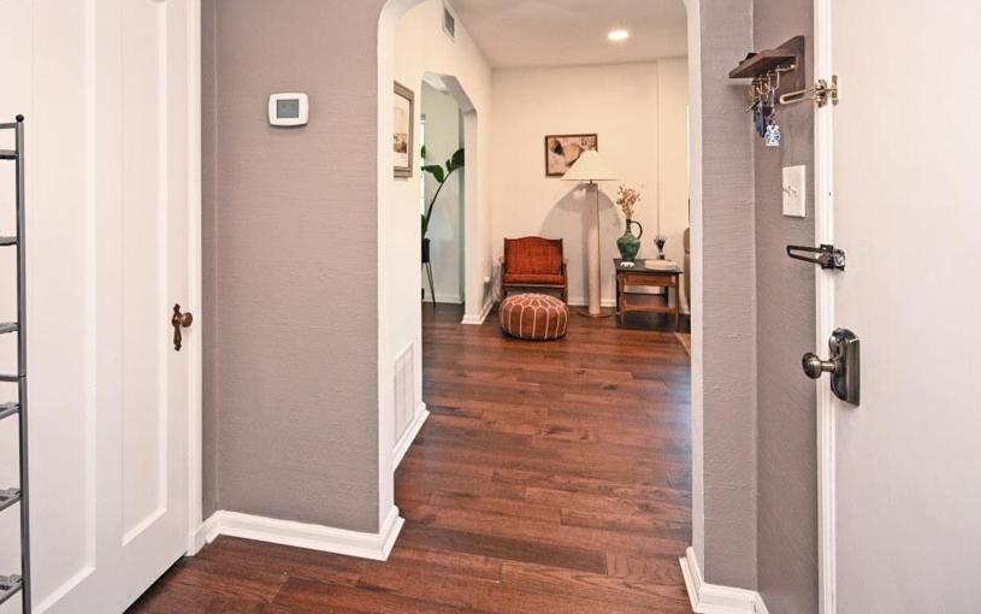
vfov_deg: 55.2
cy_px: 171
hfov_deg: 81.8
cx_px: 425
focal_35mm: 21
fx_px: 562
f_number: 4
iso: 1100
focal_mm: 14
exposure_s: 1/60
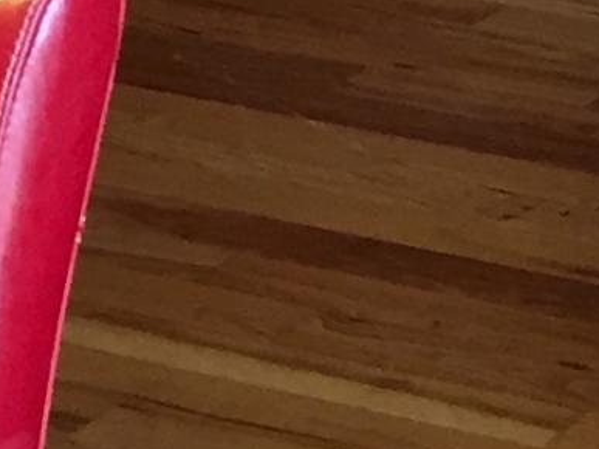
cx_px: 997
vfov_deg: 6.2
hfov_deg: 8.5
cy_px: -811
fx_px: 3892
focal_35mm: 225
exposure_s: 1/30
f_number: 2.2
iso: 64
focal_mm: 4.15
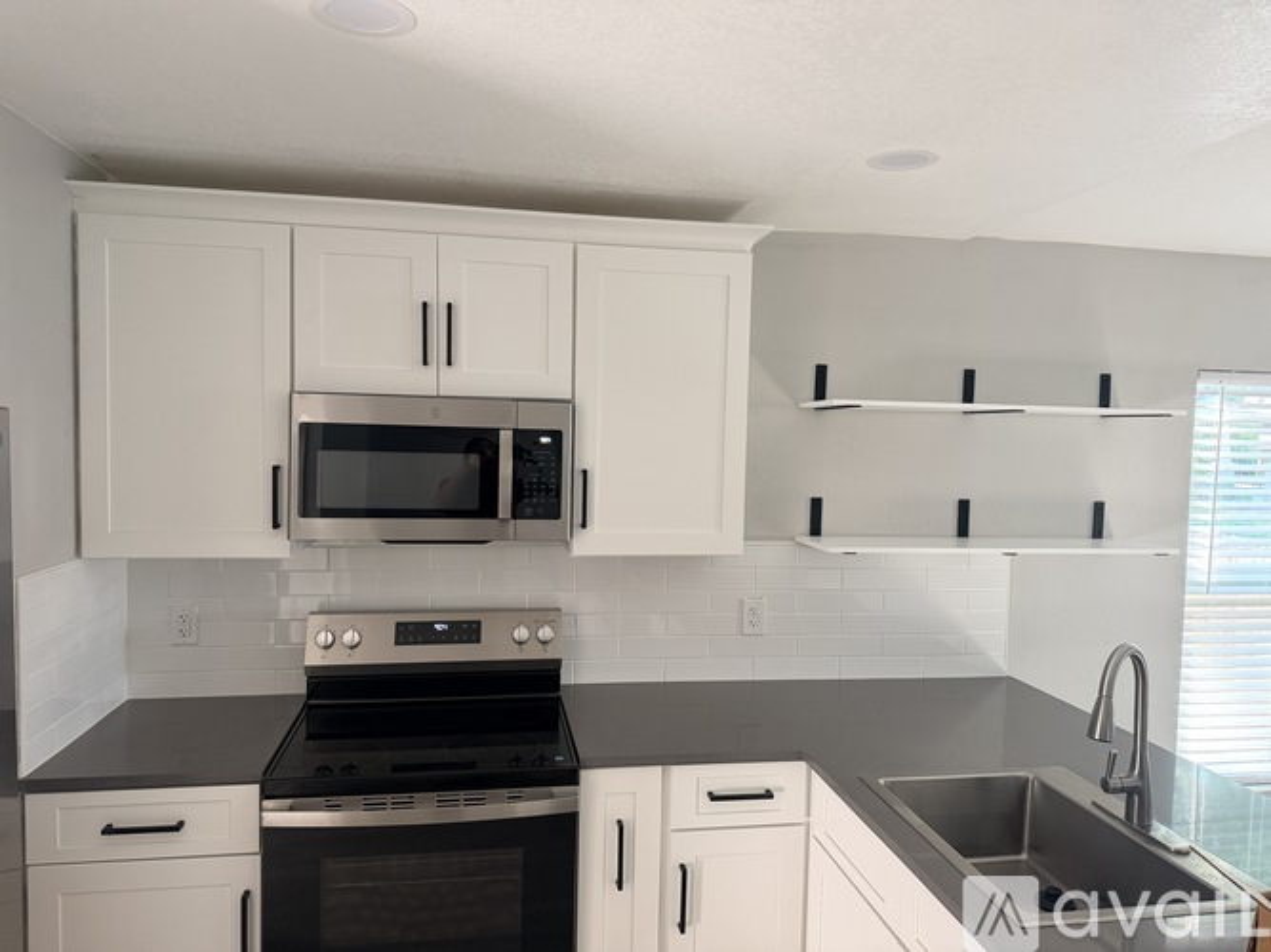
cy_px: 476
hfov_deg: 71.6
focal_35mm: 24
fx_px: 881
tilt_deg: -3.3
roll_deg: -0.8
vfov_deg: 56.8
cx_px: 636
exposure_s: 1/60
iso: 250
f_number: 1.78
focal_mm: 6.76
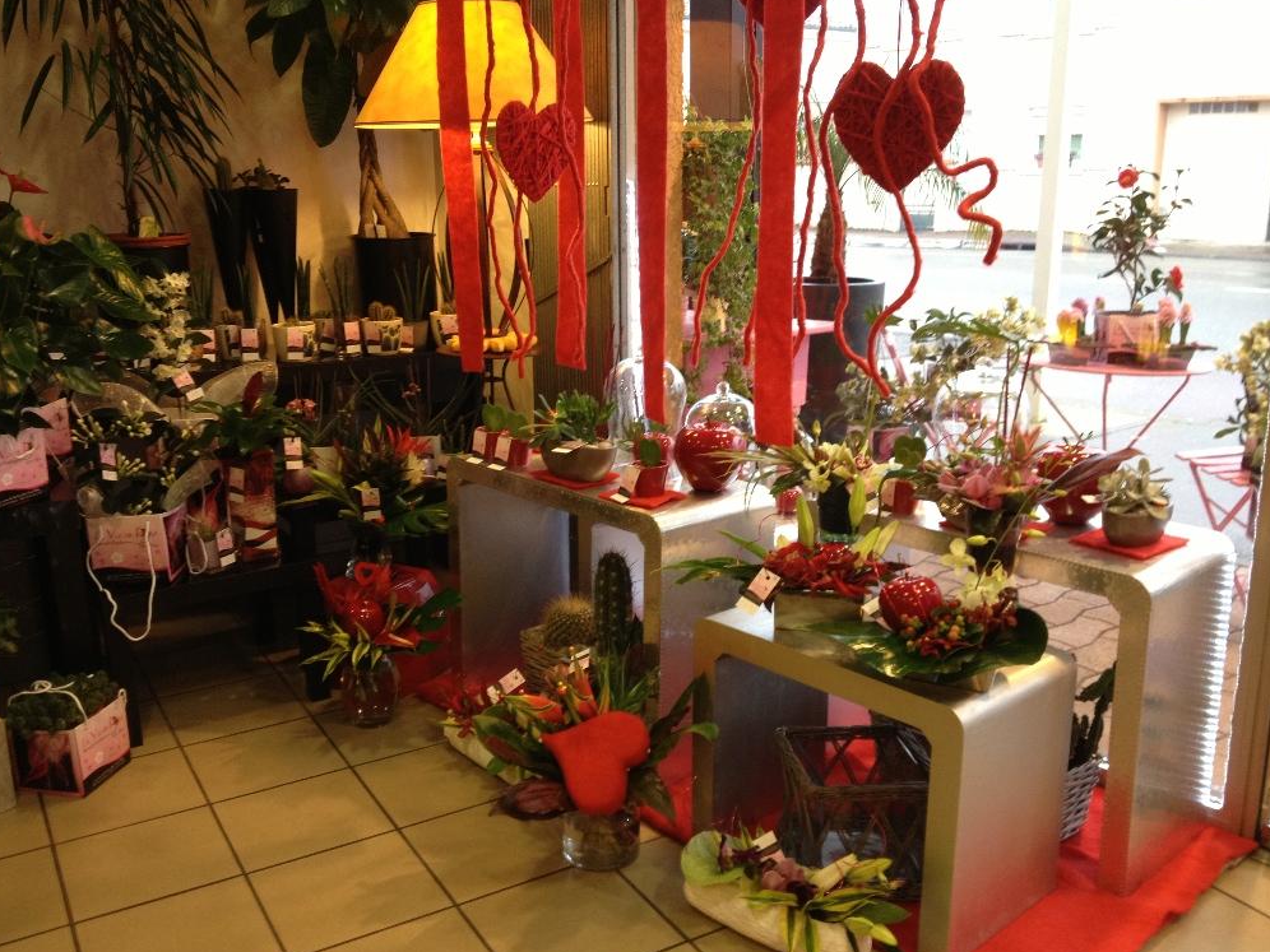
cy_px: 480
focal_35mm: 36
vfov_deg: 39.7
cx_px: 620
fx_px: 1321
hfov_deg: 51.3
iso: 100
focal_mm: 4.28
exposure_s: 1/20
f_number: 2.4
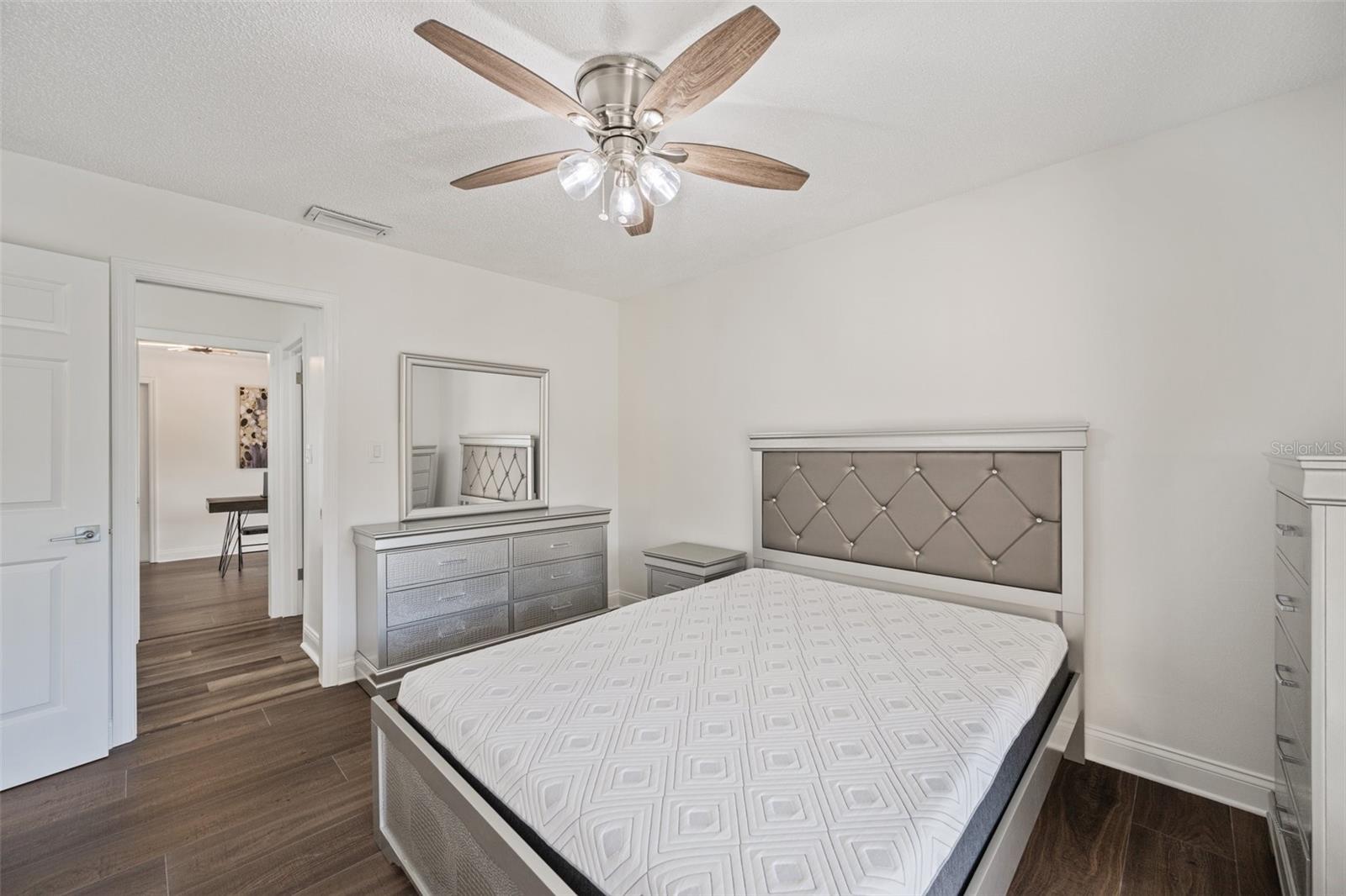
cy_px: 448
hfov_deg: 104.3
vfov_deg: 81.2
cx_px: 673
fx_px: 523
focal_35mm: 14
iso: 160
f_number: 7.1
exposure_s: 1/8
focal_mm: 14
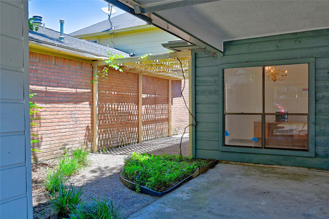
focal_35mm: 30
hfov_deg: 62.0
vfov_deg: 43.5
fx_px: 274
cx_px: 164
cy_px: 110
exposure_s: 1/250
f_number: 8
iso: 400
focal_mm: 30
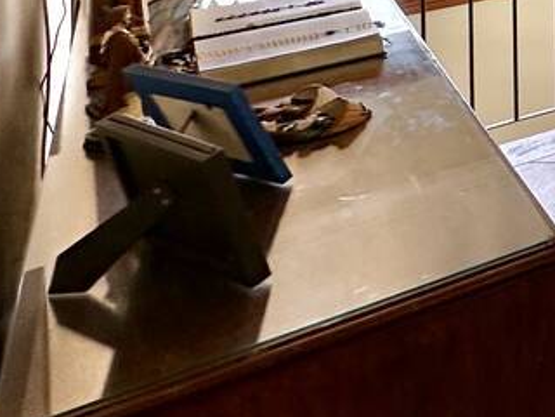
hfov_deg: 19.9
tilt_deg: -0.6
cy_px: -320
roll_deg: -0.3
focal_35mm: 63
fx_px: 1010
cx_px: 1056
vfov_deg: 18.5
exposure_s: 1/225
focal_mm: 2.22
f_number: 2.2
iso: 40
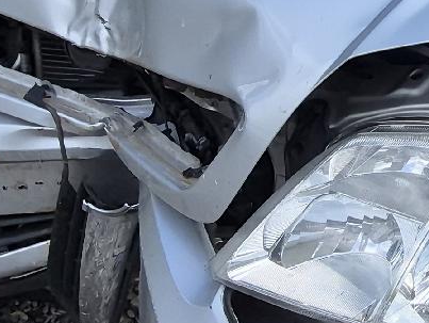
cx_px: 473
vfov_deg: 25.1
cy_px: 103
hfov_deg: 29.8
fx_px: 719
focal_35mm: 58
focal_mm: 1.74
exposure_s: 1/1667
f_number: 2.2
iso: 40
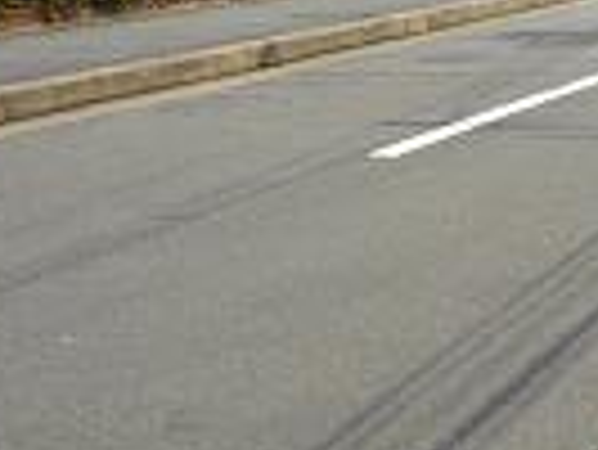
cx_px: 807
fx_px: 2023
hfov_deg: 15.8
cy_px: -162
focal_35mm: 117
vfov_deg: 12.2
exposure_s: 1/320
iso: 100
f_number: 6.3
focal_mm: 7.1
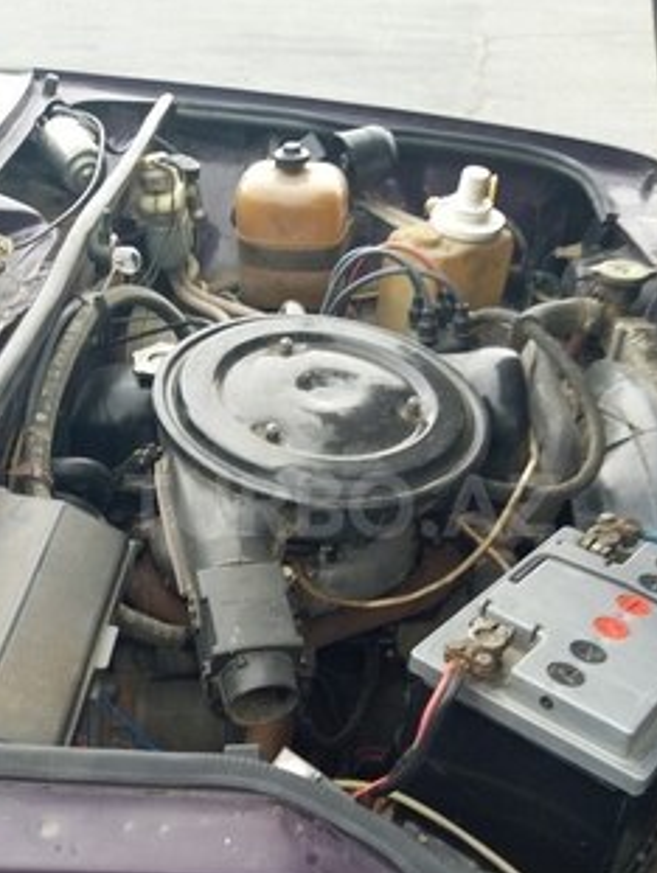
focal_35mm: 43
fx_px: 1086
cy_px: 505
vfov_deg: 43.7
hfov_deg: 33.7
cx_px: 340
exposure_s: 1/50
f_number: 1.9
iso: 50
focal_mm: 3.7
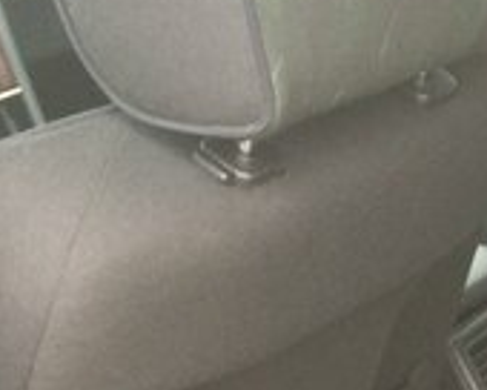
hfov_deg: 16.8
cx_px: 570
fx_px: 1585
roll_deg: -1.2
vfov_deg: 12.9
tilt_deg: -37.7
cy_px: 667
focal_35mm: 110
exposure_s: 1/33
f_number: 2.2
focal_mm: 4.15
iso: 125
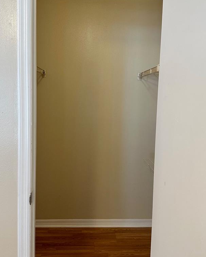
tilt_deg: -6.2
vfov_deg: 49.1
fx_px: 282
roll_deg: -1.4
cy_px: 125
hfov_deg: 40.1
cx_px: 104
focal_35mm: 37
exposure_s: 1/60
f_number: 1.78
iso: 200
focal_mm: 6.86
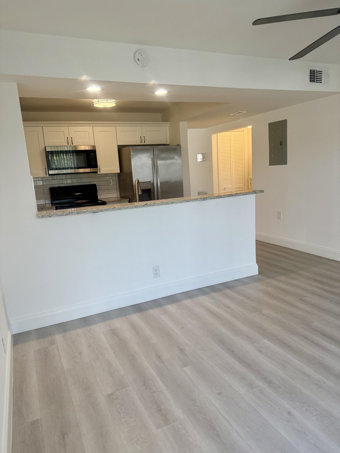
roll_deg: +3.8
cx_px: 170
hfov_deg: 56.8
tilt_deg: -10.8
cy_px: 226
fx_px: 314
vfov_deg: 71.6
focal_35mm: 24
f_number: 1.78
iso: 160
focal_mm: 6.76
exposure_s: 1/240
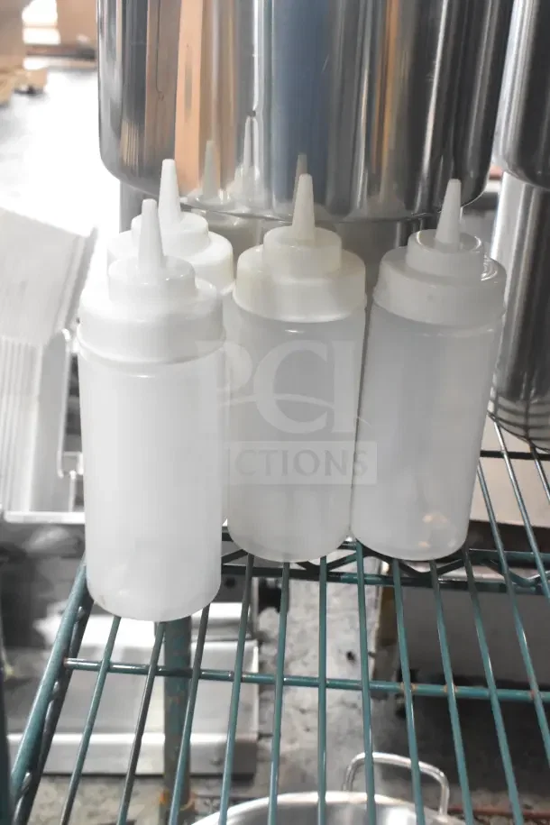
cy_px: 412
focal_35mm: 51
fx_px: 1169
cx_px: 275
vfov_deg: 38.9
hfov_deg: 26.5
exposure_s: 1/250
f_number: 8
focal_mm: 34
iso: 6400
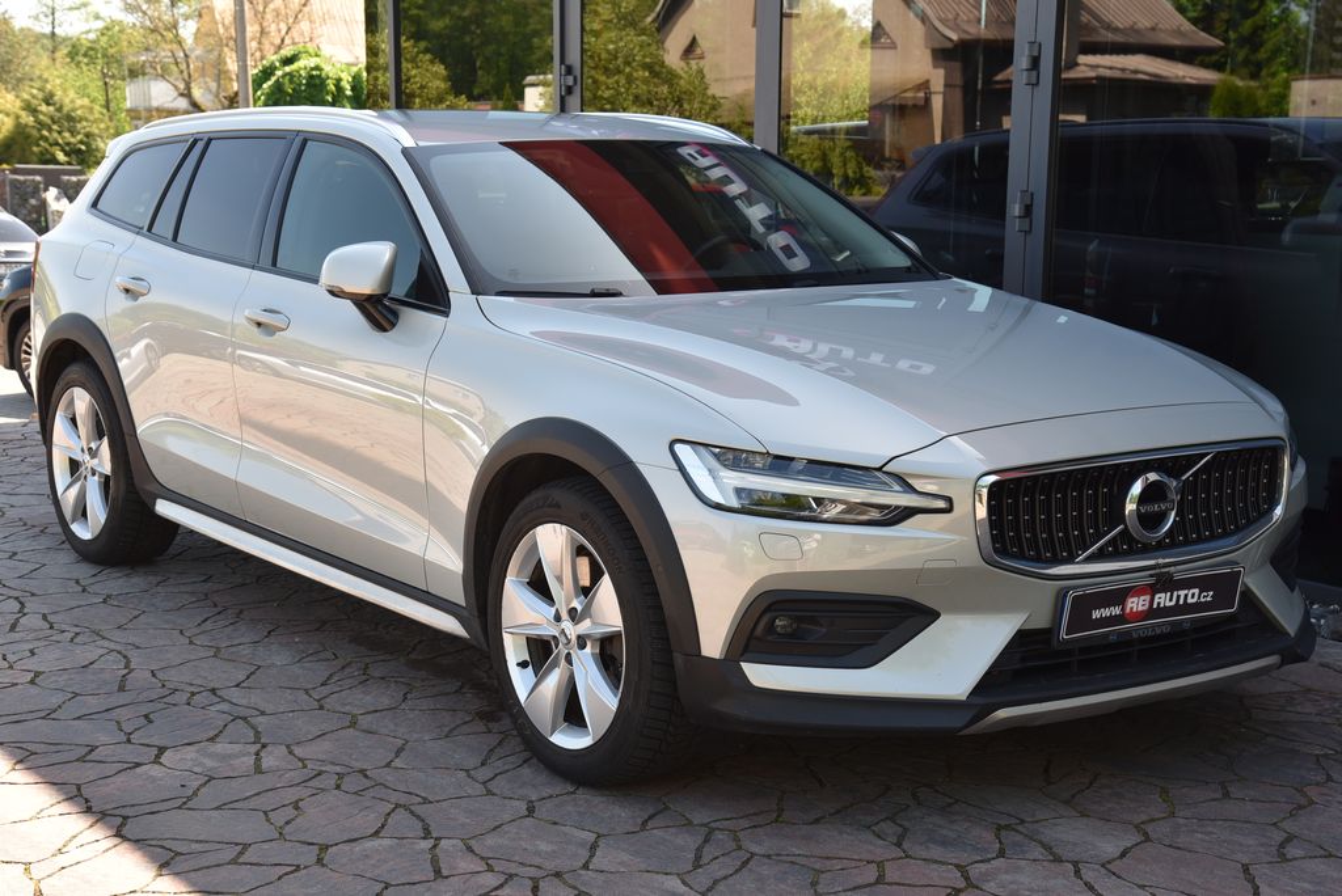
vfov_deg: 24.7
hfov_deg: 36.2
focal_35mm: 55
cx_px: 671
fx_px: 2051
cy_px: 448
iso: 500
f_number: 7.1
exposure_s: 1/200
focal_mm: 55
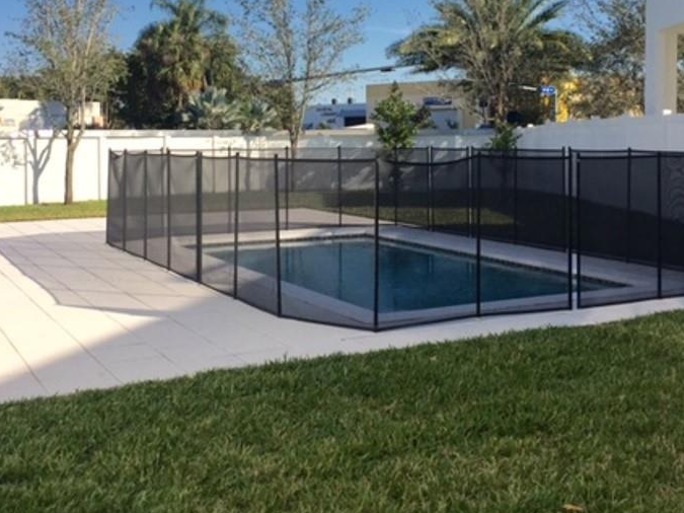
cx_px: 330
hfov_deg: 42.9
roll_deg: -0.5
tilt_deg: -0.6
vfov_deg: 32.5
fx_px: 869
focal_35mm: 44
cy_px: 159
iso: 32
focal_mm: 4.15
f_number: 2.2
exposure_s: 1/2639
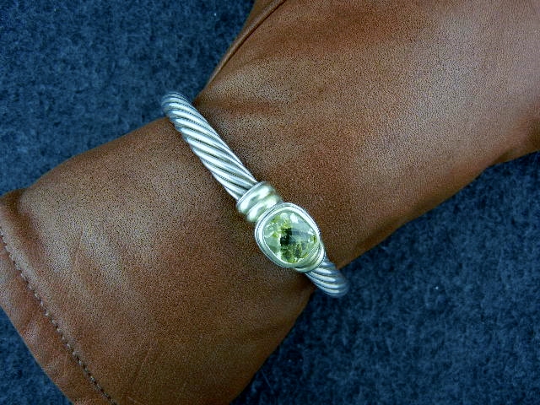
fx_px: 702
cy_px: 202
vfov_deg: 32.2
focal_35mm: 45
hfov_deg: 42.1
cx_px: 270
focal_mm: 8.1
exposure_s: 1/4.1
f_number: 3.8
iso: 200
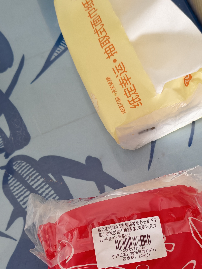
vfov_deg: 32.7
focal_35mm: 58
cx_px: 125
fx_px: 451
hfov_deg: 25.2
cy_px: 195
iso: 195
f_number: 1.88
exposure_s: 1/100
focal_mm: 5.56
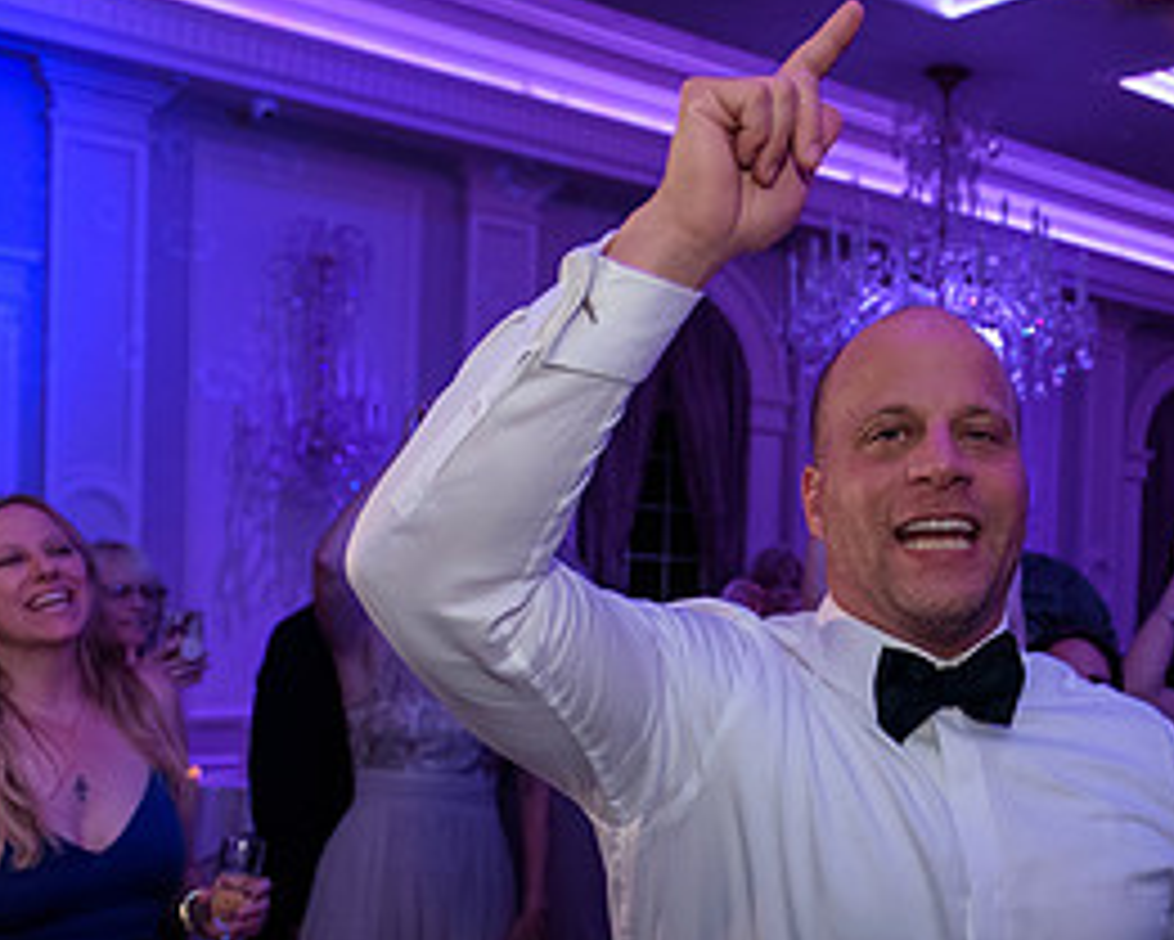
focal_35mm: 50
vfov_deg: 29.9
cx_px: 918
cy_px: 663
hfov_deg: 36.2
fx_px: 1738
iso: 3200
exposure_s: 1/125
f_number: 3.2
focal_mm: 24
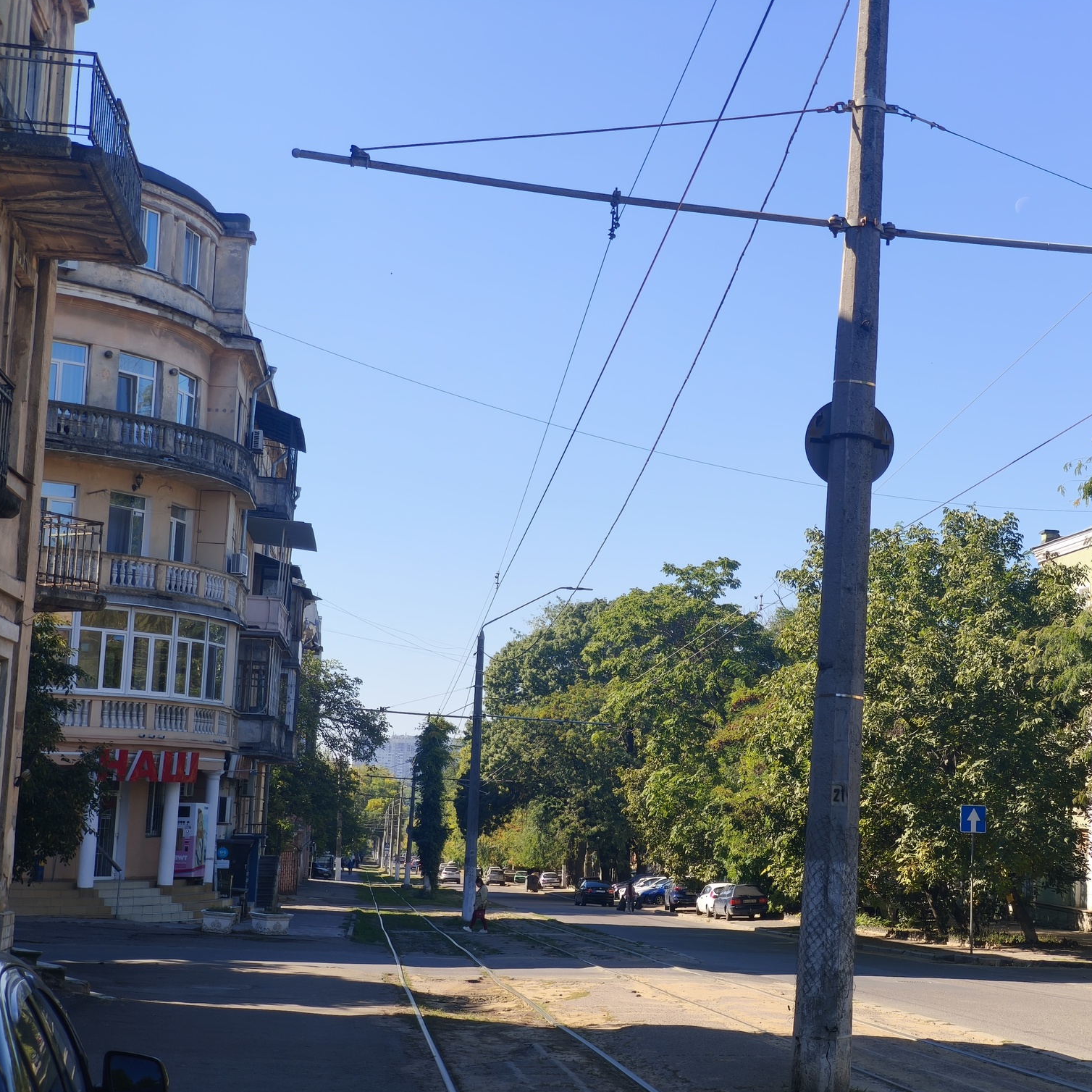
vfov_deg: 28.6
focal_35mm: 60
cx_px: 725
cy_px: 547
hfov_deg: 28.4
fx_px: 2141
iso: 50
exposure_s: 1/395
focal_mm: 7.1
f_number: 1.9
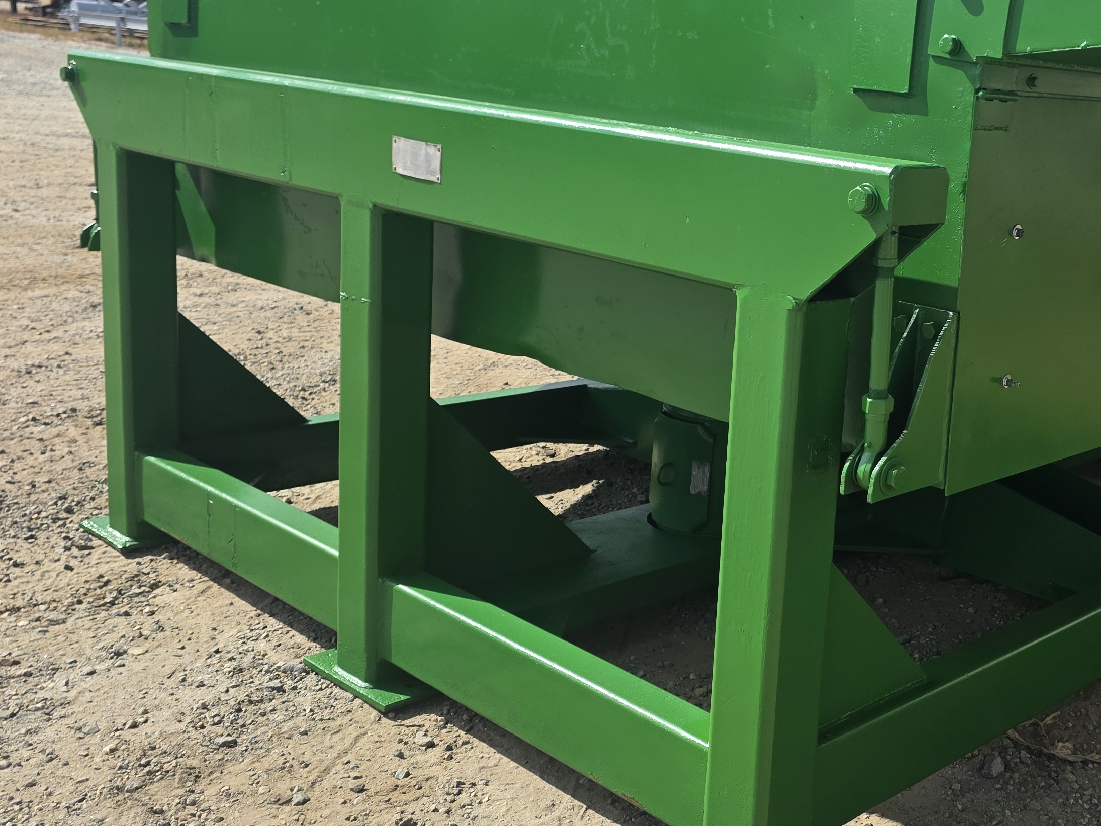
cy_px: 316
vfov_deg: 34.2
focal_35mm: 42
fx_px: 1336
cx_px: 917
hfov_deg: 42.3
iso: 80
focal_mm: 6.3
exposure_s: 1/4889
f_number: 1.7
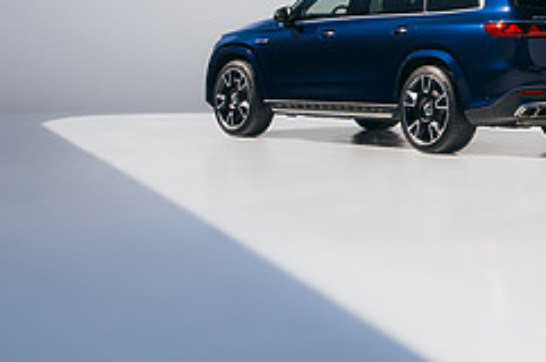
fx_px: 1424
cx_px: 748
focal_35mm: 94
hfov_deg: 19.6
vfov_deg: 14.3
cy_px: 27
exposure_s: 1/800
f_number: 5
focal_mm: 29
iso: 100
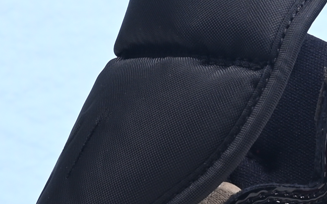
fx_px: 2557
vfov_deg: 4.6
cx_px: 441
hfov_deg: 7.2
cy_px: 50
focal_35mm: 287
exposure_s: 1/2
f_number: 16
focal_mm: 40
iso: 100
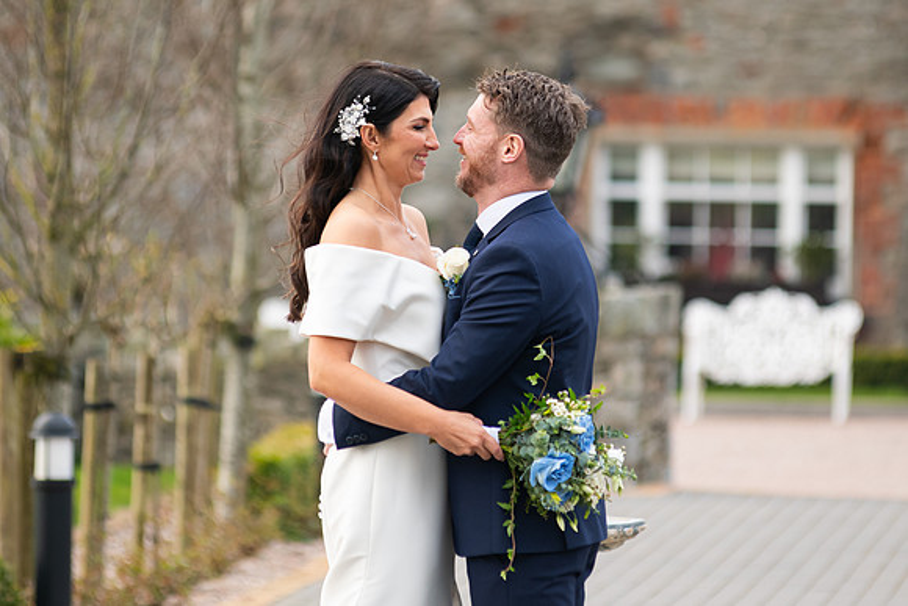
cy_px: 277
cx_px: 491
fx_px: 7272
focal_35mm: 288
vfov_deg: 4.8
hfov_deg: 7.1
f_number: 3.5
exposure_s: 1/200
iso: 250
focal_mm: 200
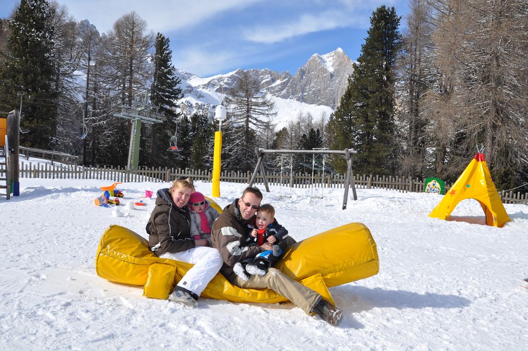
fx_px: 395
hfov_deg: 67.4
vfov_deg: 47.8
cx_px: 264
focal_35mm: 27
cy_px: 176
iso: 200
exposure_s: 1/400
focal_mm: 18
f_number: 10
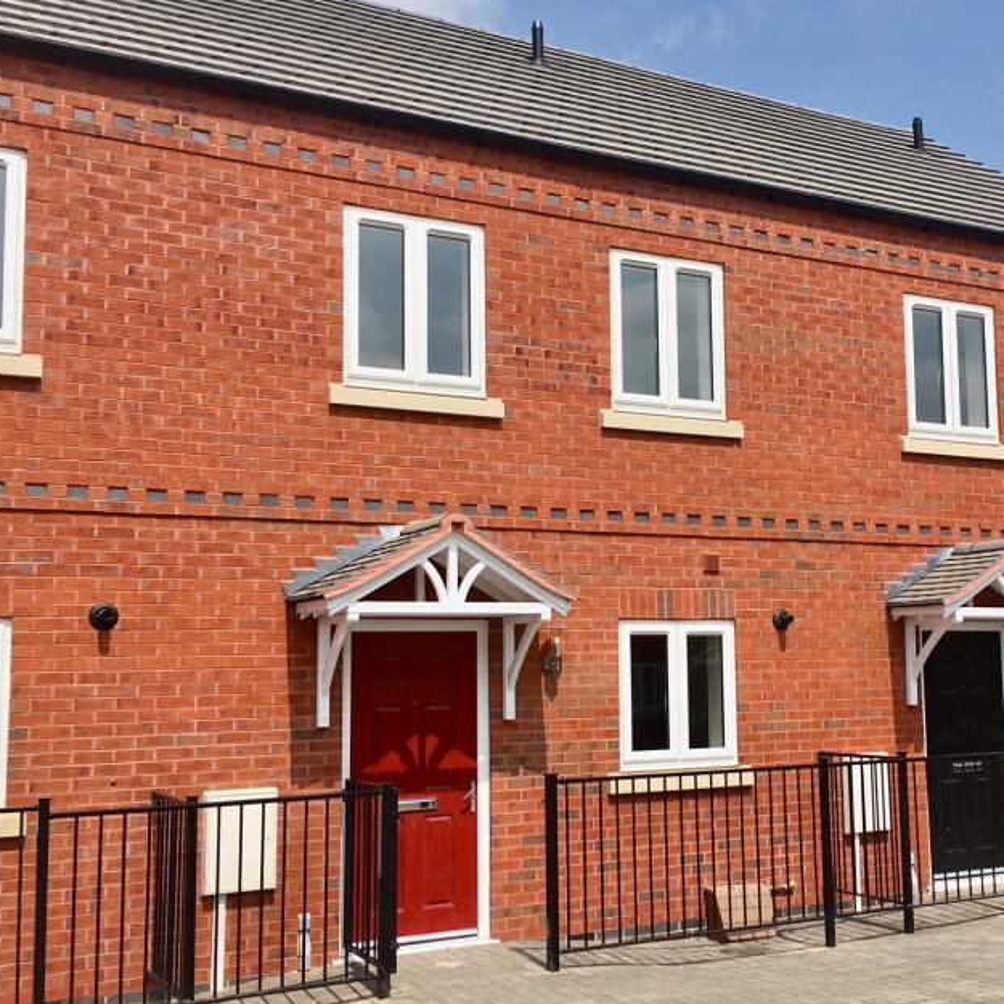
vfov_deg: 40.0
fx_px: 1378
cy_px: 506
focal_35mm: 42
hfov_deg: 39.6
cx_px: 657
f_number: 2.2
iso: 25
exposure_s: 1/2653
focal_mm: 4.15
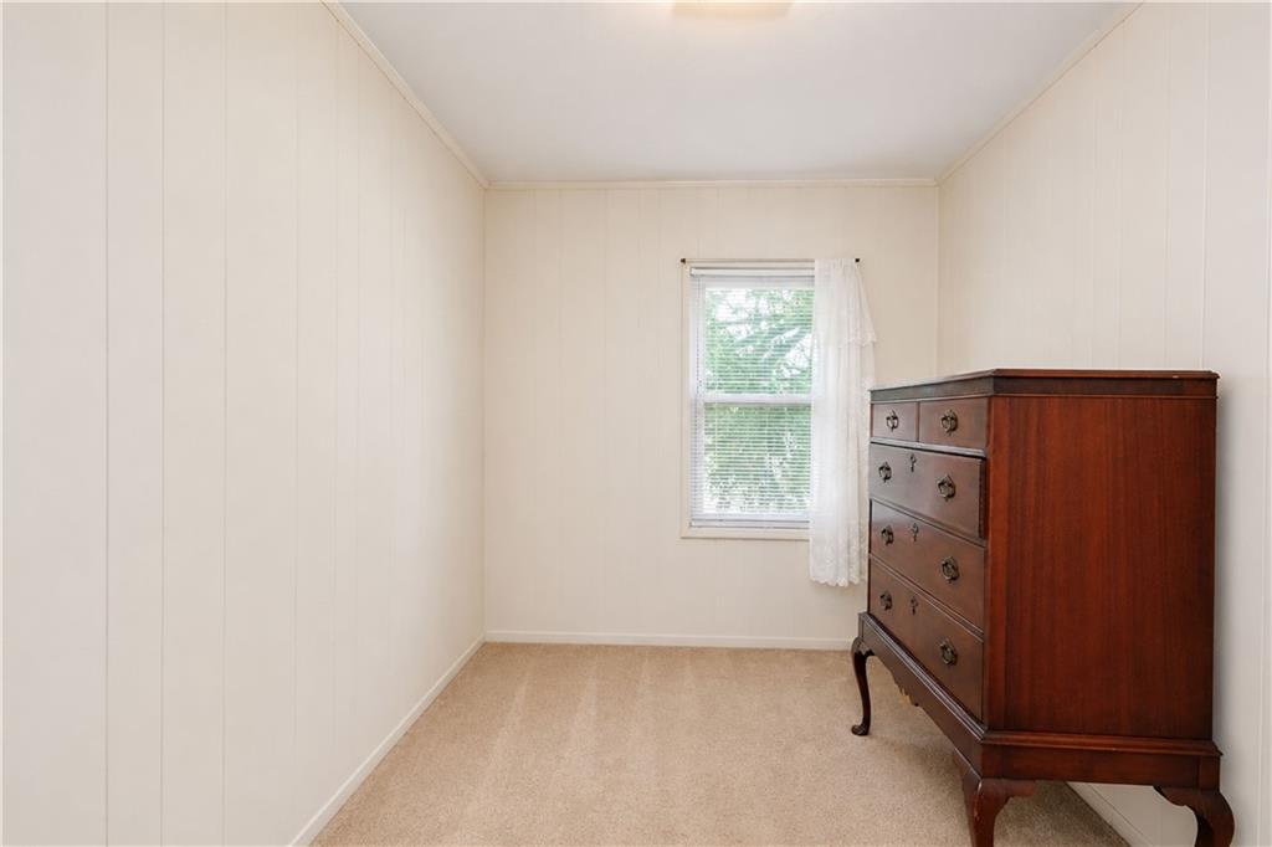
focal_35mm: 15
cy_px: 424
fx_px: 530
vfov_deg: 77.3
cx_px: 636
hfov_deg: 100.4
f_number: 7.1
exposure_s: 1/60
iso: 1600
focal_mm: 10
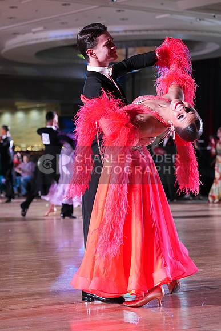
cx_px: 110
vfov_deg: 20.6
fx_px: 911
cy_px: 166
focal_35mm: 99
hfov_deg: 13.8
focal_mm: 99
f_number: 4.5
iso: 8000
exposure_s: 1/400
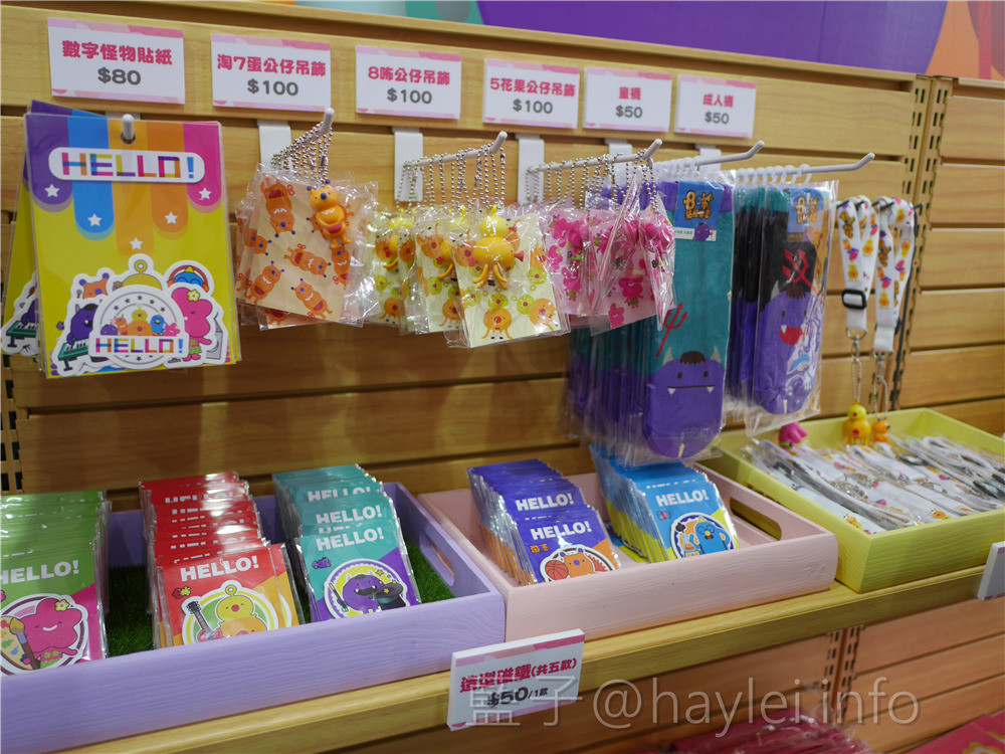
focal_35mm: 30
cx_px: 502
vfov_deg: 46.8
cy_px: 377
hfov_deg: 60.0
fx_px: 871
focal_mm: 15
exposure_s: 1/60
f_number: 1.7
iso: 400
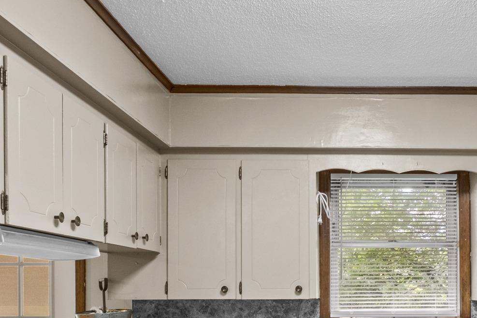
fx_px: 503
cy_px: 298
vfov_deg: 32.9
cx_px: 372
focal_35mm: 38
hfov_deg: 48.2
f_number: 8
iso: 800
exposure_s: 1/2.5
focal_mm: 10
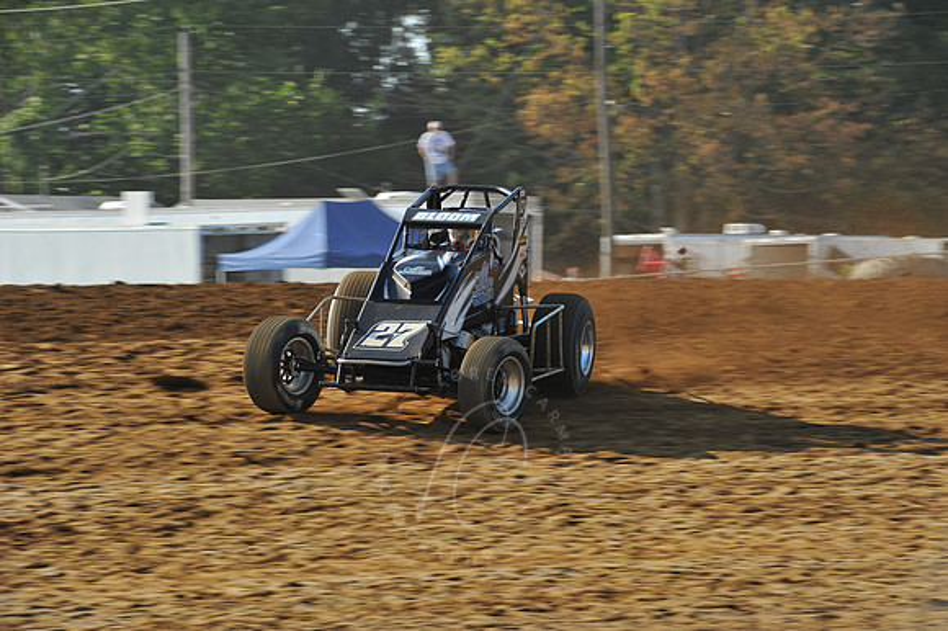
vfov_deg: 8.6
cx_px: 474
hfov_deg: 12.8
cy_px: 316
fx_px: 4211
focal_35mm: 160
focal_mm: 160
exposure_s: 1/320
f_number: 10
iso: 320
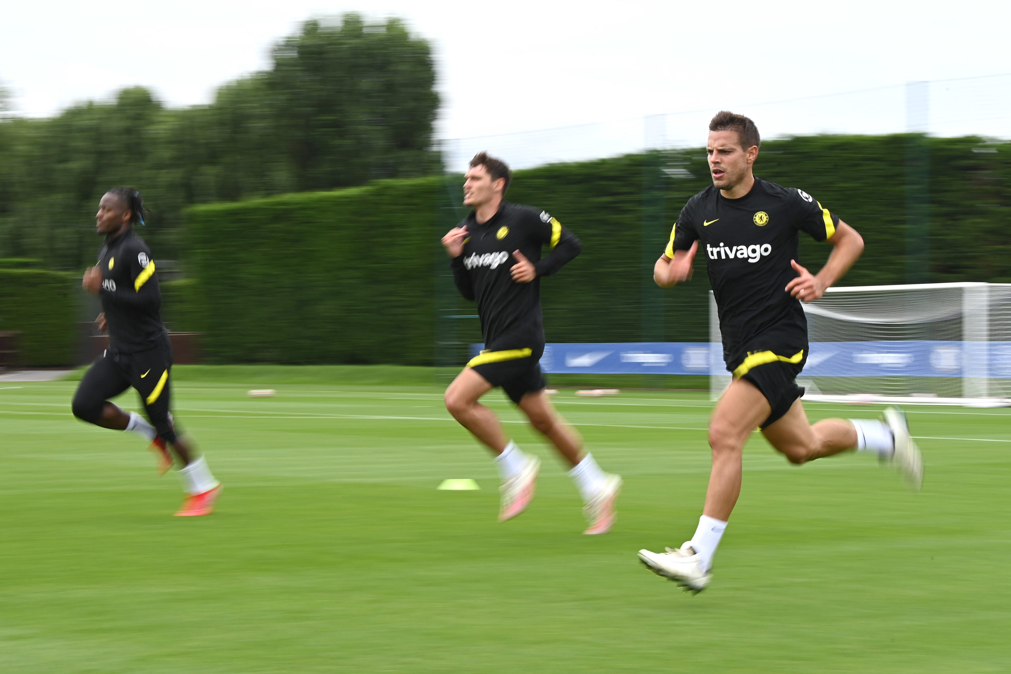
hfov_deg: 28.1
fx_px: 2022
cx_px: 506
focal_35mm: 72
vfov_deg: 18.9
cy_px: 337
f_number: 18
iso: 200
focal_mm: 72
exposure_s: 1/50
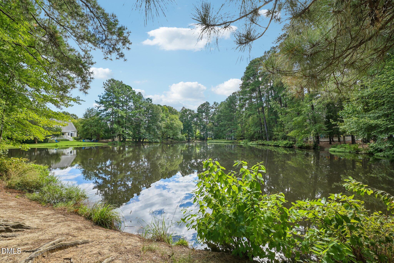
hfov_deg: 104.3
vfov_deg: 81.2
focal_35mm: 14
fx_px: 153
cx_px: 197
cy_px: 132
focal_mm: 14
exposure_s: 1/160
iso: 200
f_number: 9
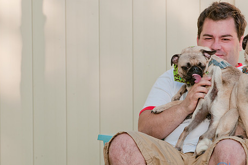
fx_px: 2413
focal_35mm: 351
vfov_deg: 3.9
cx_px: 146
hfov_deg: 5.9
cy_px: 93
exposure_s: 1/500
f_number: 5
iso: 250
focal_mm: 185
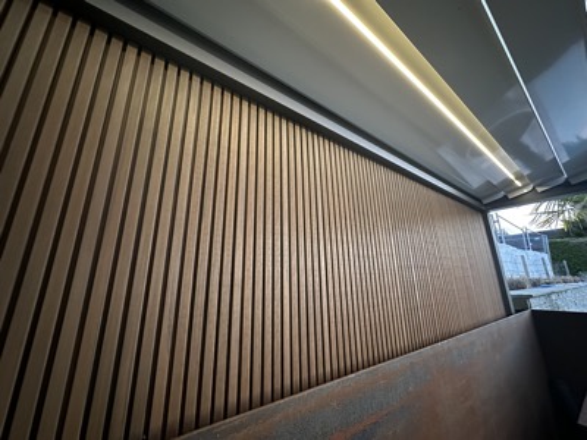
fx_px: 237
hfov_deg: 102.1
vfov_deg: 85.7
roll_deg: +0.6
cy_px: 220
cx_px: 294
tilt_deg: +15.2
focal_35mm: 14
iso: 1250
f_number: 2.2
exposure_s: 1/49
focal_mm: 2.22
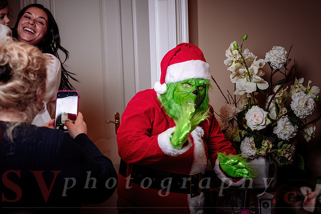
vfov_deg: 18.2
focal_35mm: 75
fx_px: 669
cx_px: 199
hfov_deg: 26.9
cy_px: 132
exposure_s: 1/200
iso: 500
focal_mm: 60
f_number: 4.5
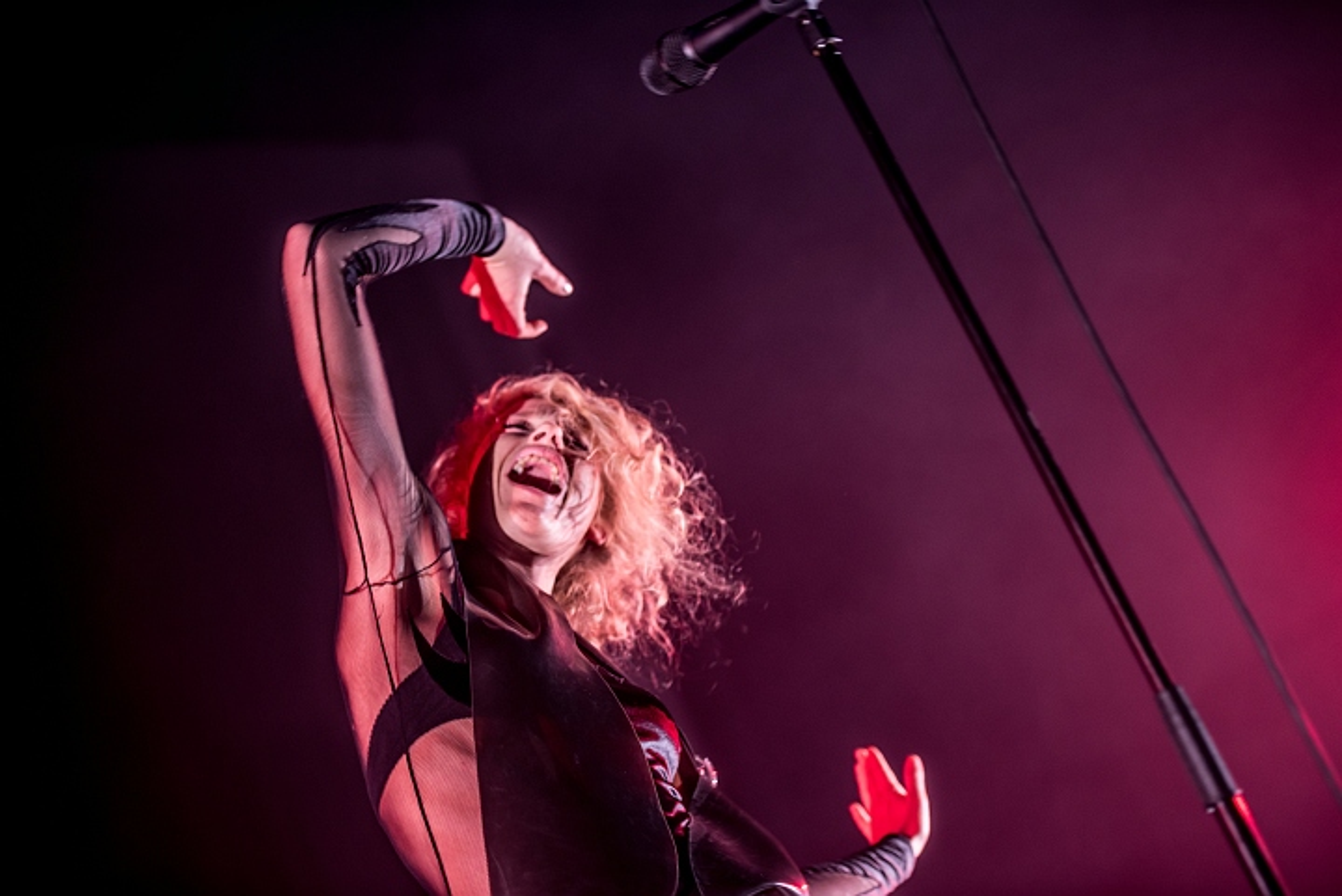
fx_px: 2611
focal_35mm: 70
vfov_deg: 19.5
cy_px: 448
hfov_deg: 28.8
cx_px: 671
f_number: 2.8
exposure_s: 1/80
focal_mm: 70
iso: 800
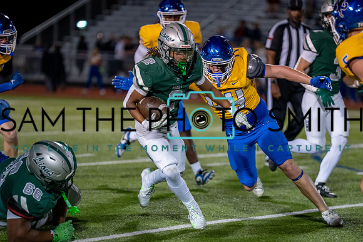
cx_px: 190
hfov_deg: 9.4
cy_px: 134
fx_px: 2207
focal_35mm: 219
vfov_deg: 6.3
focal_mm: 188
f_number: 2.8
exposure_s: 1/1000
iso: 3200
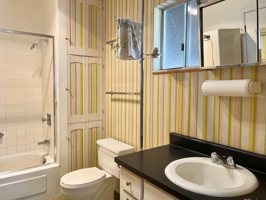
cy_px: 101
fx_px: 207
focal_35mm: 27
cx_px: 134
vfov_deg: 51.4
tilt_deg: -3.5
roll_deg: -0.1
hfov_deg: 65.3
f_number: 1.6
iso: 125
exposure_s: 1/120
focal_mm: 5.1
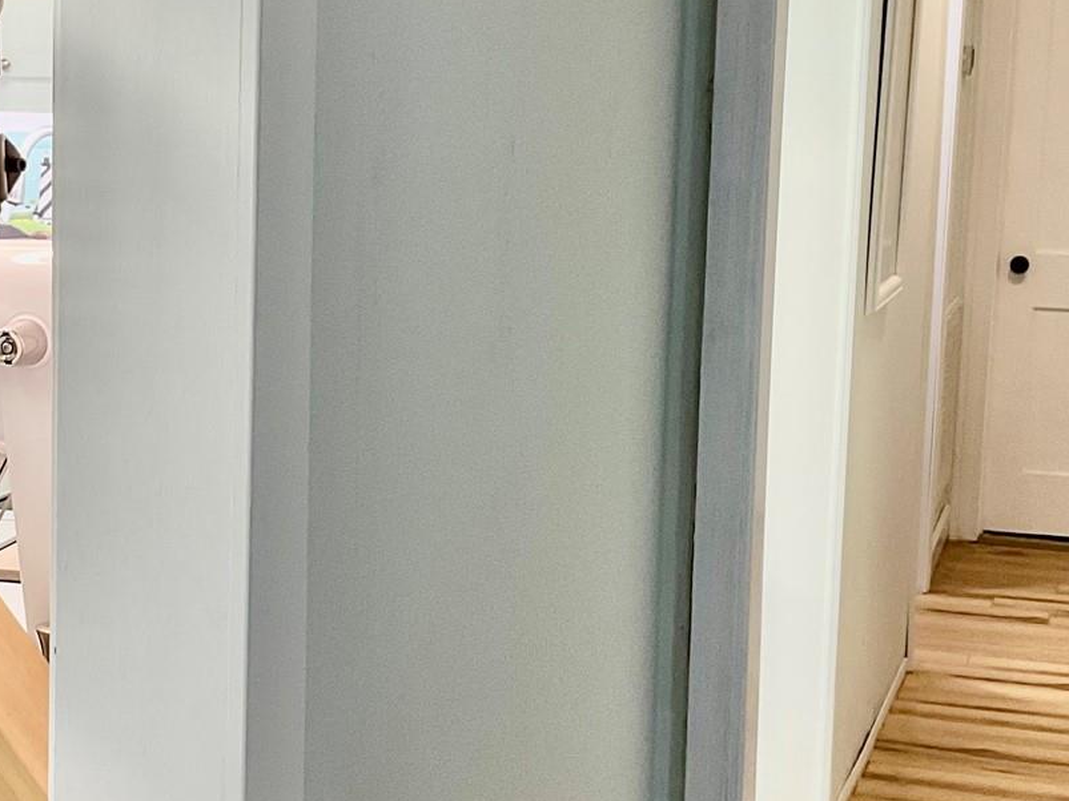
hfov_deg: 25.9
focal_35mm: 74
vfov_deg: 19.9
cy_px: 347
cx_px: 217
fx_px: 2285
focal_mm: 3
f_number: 1.8
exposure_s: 1/60
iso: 50
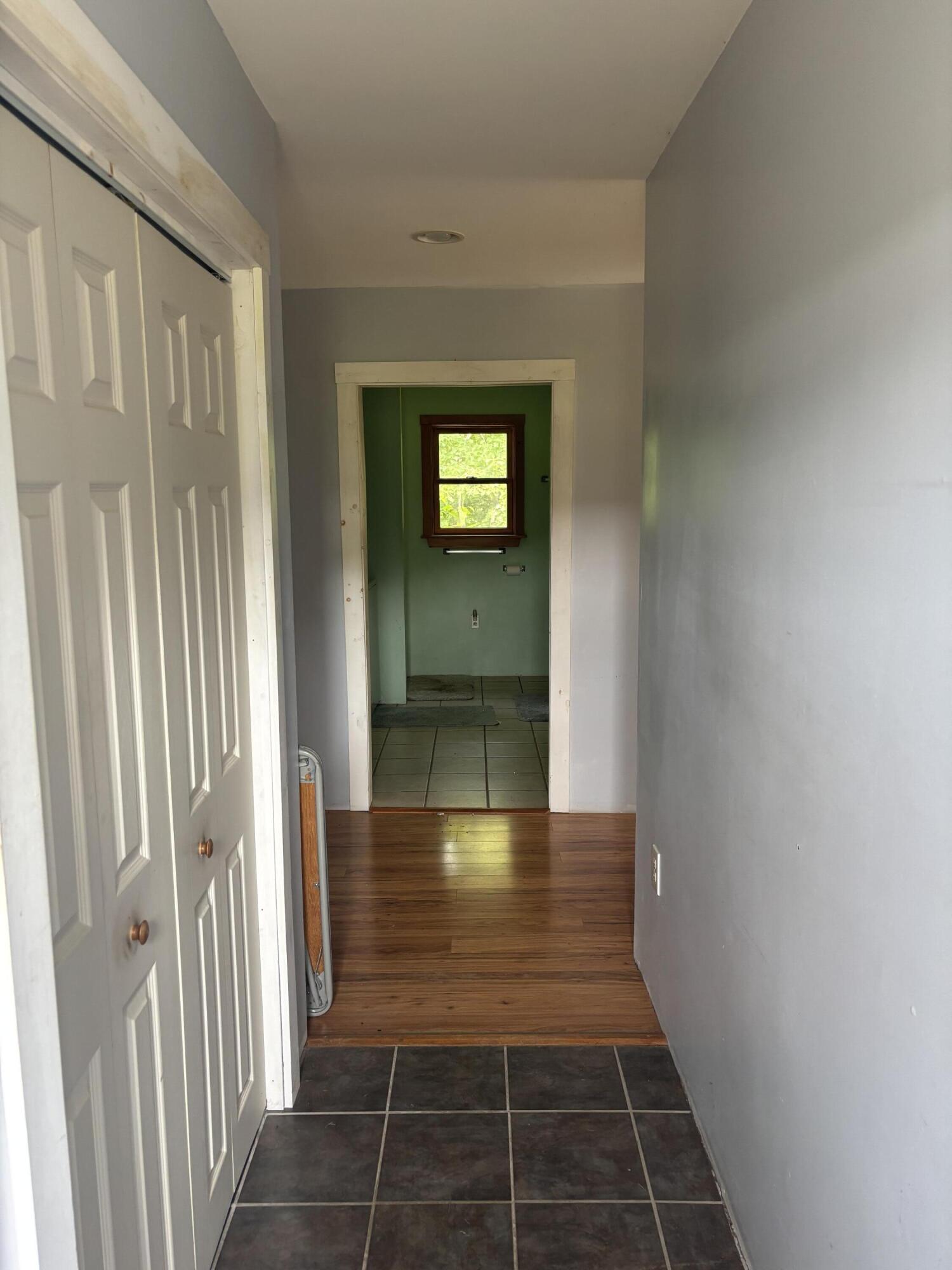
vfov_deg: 67.3
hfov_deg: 53.1
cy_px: 635
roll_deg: +0.5
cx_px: 476
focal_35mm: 26
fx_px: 953
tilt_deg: -8.2
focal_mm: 5.96
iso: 125
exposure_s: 1/63
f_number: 1.6
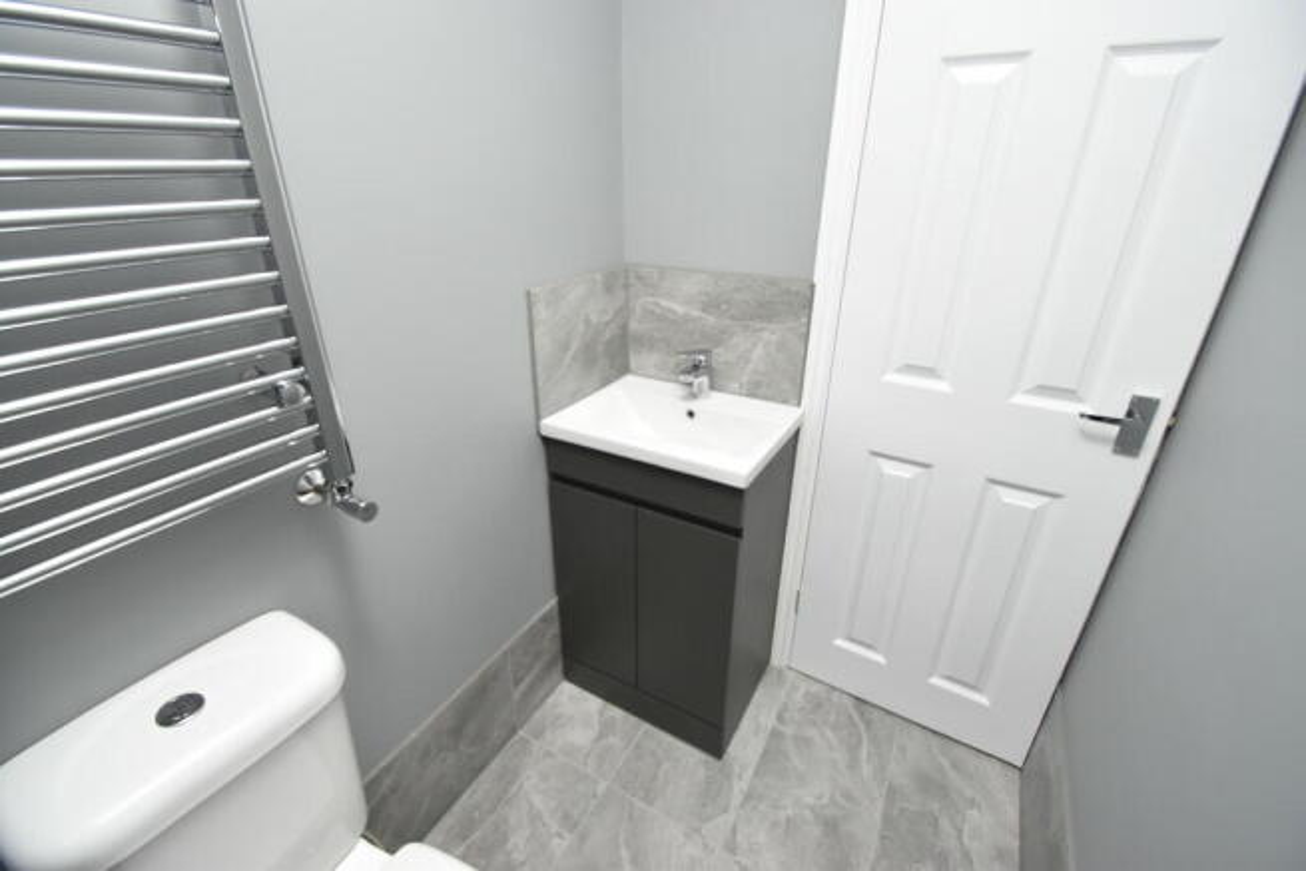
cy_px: 436
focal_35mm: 15
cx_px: 653
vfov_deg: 77.4
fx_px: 544
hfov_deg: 100.4
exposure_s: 1/100
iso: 800
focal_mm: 10
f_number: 5
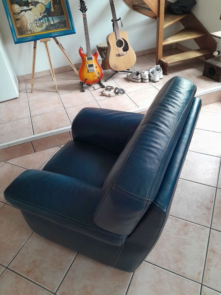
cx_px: 110
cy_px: 148
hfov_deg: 51.4
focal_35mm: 27
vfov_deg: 65.3
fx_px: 230
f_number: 1.8
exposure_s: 1/50
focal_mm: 4
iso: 400
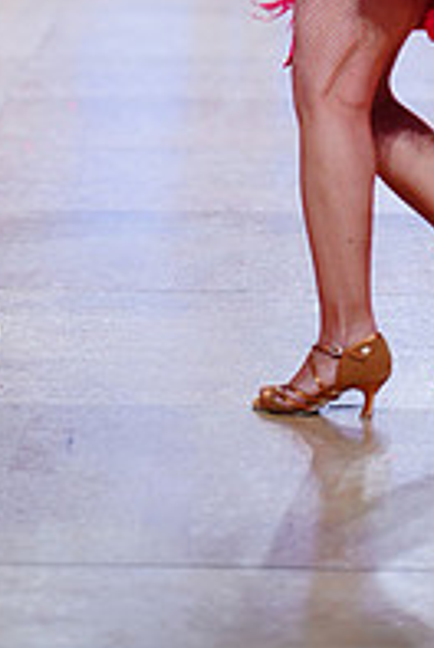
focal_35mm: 241
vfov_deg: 8.4
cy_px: -234
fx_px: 4343
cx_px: 87
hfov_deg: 5.7
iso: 200
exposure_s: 1/400
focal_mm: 82
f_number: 2
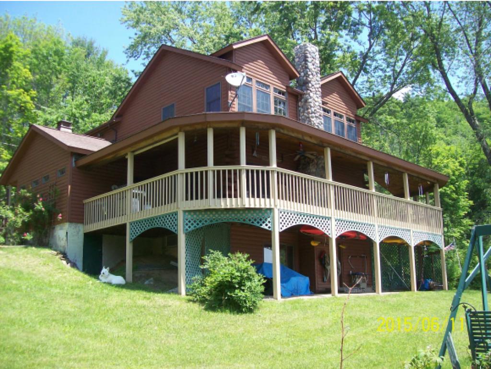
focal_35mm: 36
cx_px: 246
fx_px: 511
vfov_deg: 39.7
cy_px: 184
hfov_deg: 51.3
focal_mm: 6
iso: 80
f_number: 2.7
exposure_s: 1/403
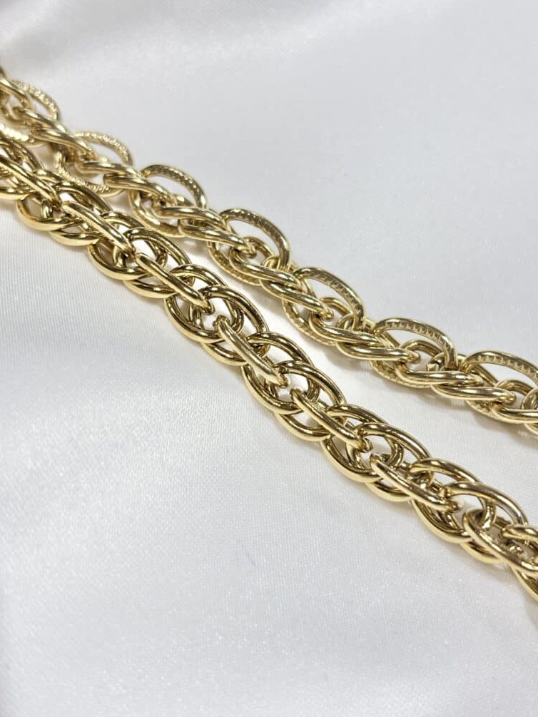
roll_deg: +8.0
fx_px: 1098
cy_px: 356
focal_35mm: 53
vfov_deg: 36.2
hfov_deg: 27.5
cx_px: 270
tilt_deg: -43.6
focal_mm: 5.96
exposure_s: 1/294
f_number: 1.6
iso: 32
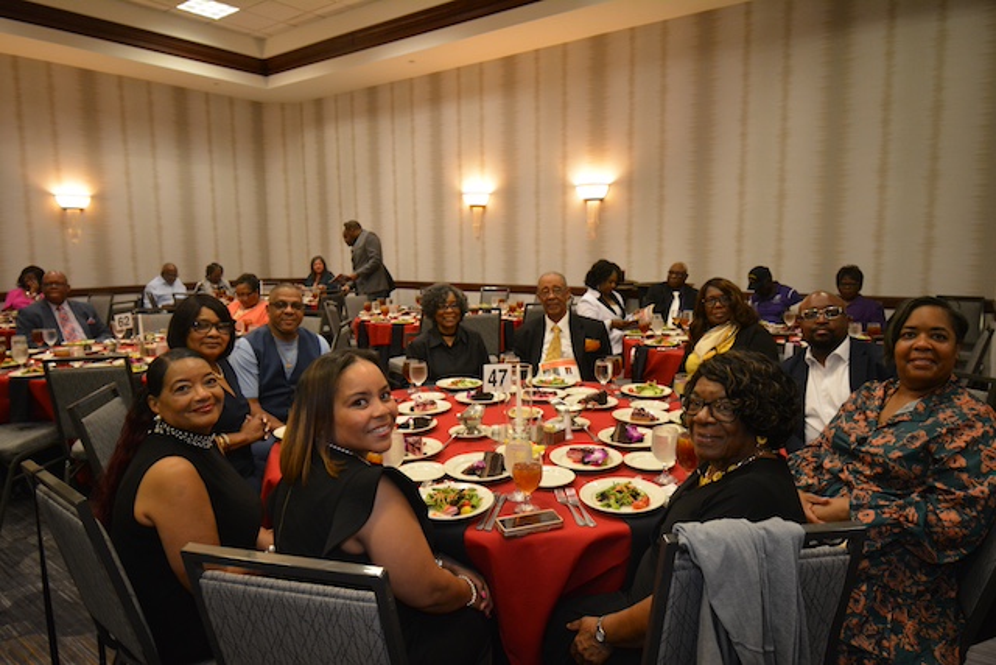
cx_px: 498
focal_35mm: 22
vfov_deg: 56.2
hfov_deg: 77.3
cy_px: 332
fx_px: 623
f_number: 5
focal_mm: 15
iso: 1600
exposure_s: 1/60
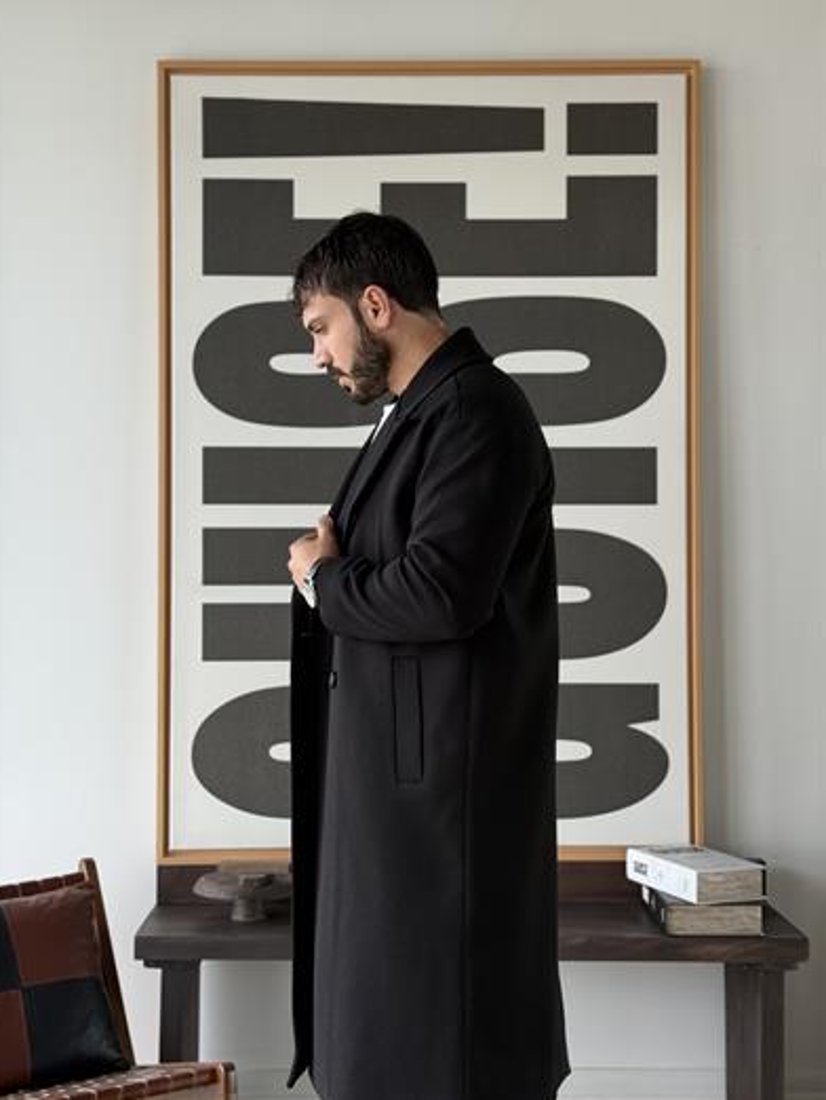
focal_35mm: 49
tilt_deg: +0.9
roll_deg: -0.3
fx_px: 1558
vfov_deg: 38.9
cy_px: 543
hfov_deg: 29.7
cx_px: 407
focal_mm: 6.76
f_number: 1.78
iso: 64
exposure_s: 1/193
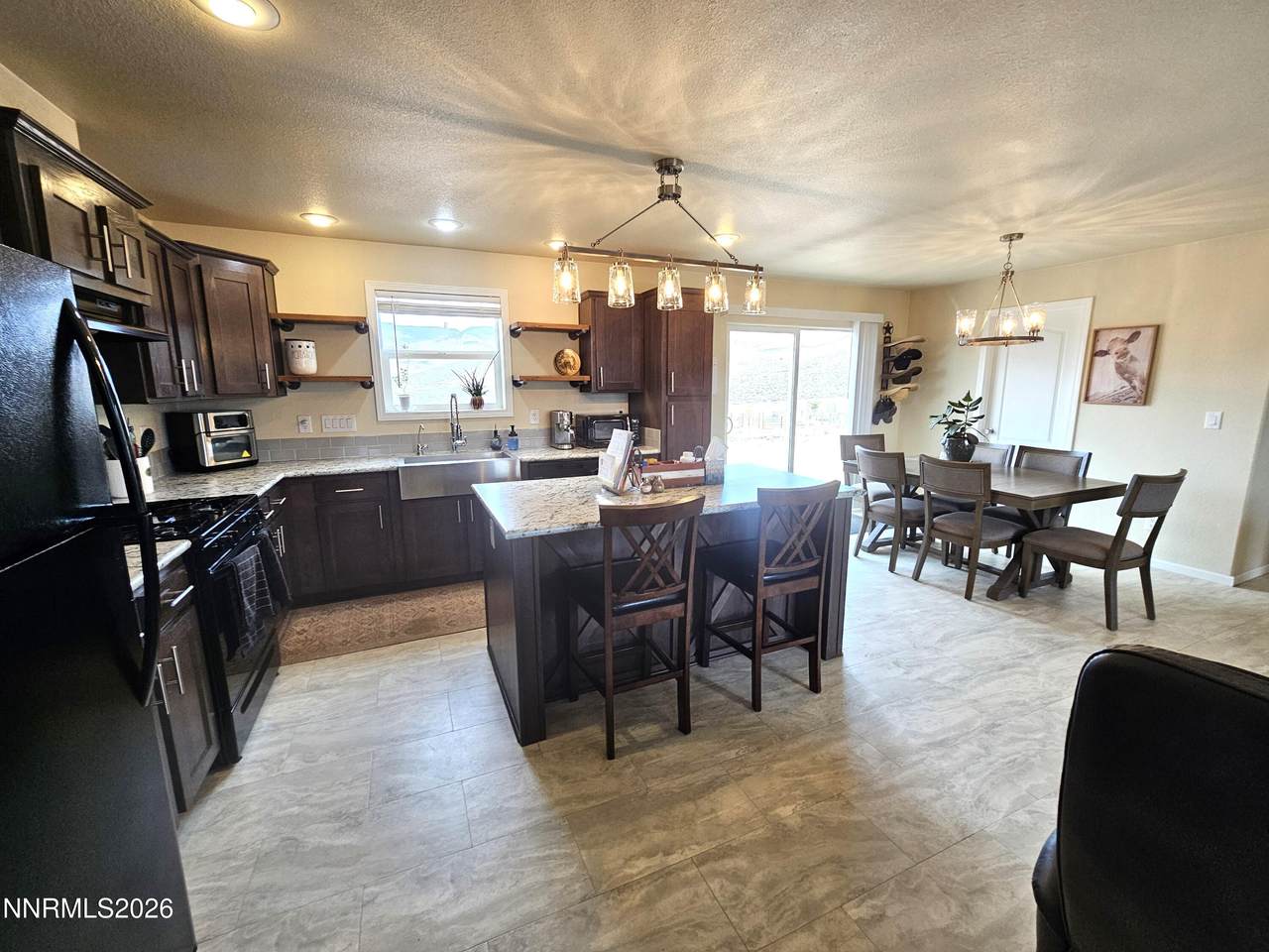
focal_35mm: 13
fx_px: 477
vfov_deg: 89.9
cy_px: 476
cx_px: 634
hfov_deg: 106.2
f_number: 2.2
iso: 64
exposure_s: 1/60
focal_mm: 2.2
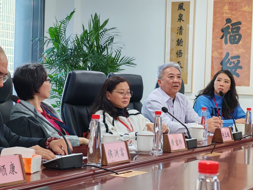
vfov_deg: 17.0
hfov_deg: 22.5
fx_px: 636
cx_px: 126
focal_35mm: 87
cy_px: 95
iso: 250
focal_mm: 8.67
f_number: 2.4
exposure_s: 1/50
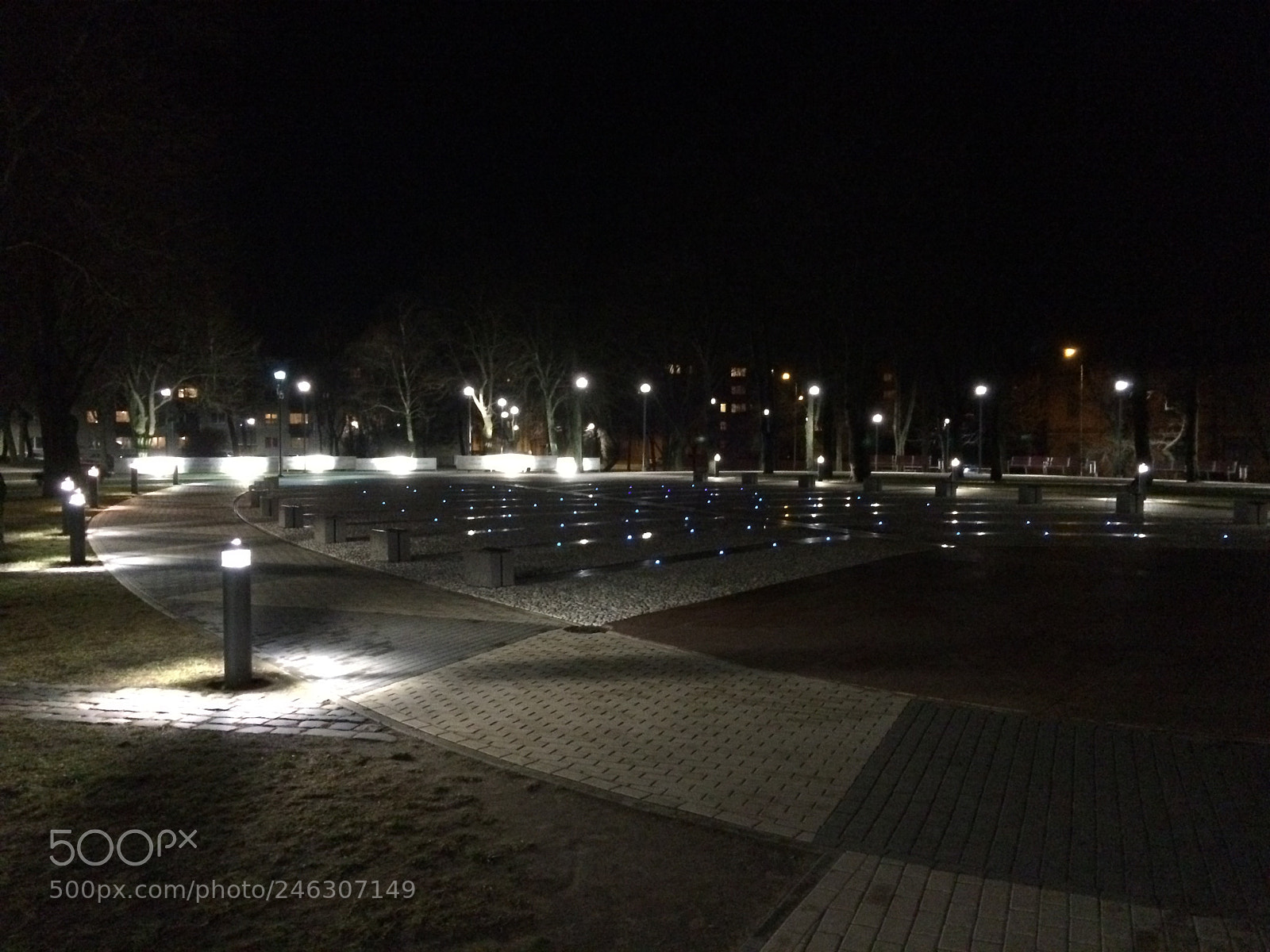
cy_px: 476
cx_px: 635
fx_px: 1064
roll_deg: +1.6
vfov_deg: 48.2
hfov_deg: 61.7
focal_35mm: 29
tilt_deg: -1.7
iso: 800
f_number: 2.2
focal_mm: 4.15
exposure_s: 1/15
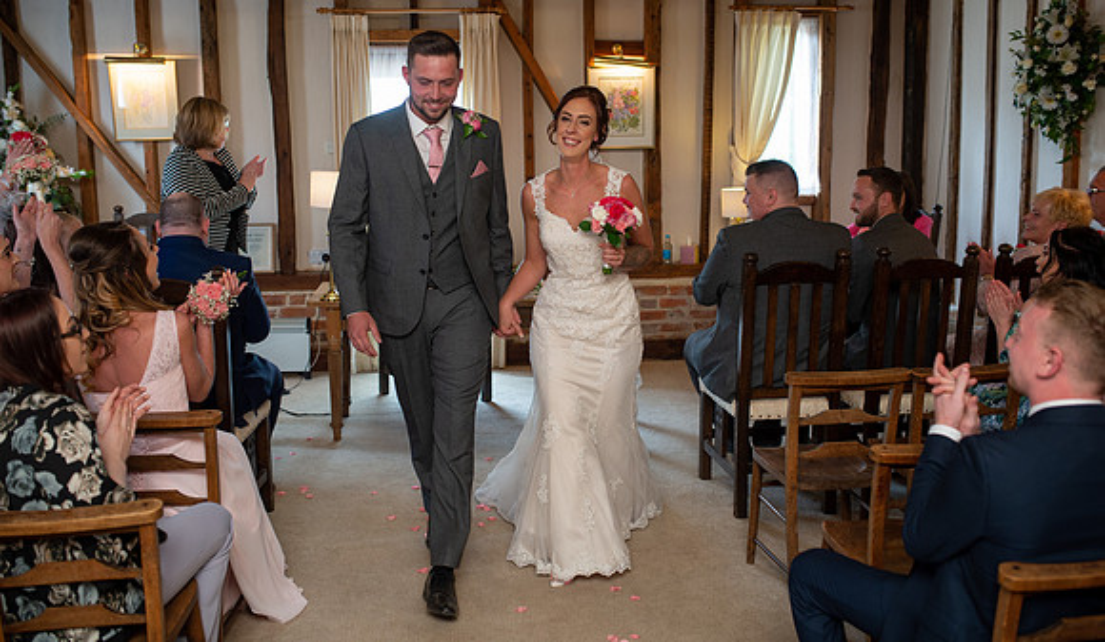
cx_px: 552
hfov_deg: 54.4
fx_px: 1074
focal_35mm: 36
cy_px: 274
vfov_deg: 33.2
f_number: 2.8
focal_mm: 35
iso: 640
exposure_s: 1/80
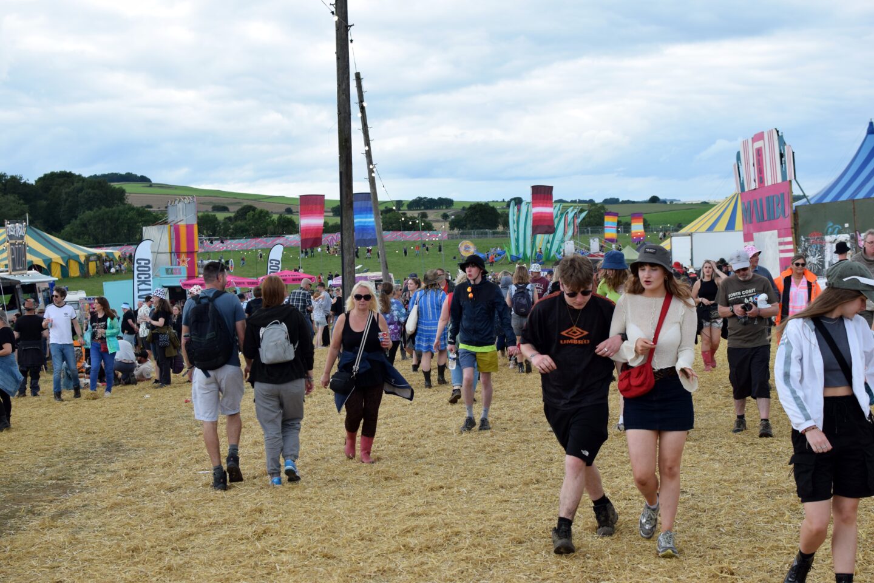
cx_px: 437
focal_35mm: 52
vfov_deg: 25.8
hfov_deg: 37.9
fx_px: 1274
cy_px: 292
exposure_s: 1/1250
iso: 400
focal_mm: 35
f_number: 5
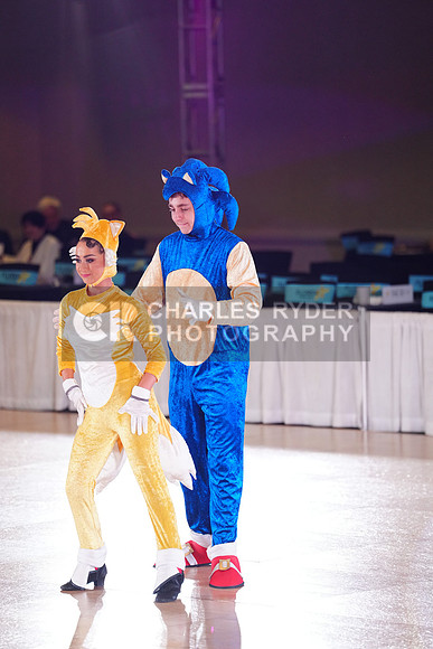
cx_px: 216
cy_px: 324
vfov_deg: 10.3
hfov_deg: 6.9
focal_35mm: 200
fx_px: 3606
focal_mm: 200
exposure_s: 1/500
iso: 2500
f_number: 2.8
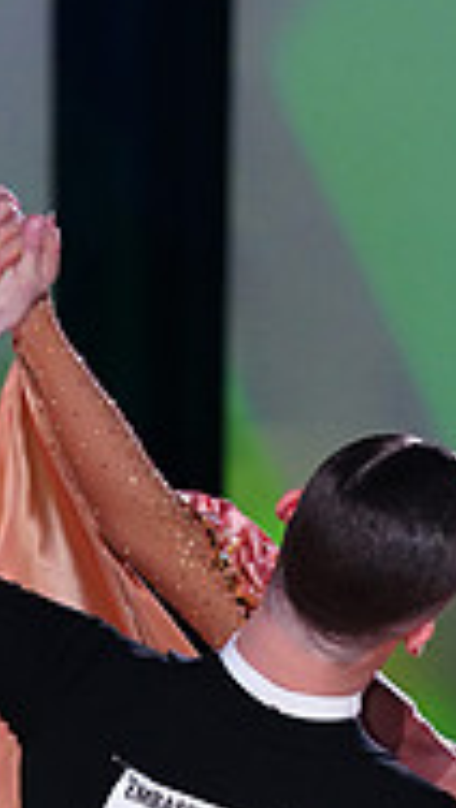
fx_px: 9377
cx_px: 243
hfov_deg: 2.8
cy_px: 1221
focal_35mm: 437
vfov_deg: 4.9
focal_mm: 135
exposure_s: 1/250
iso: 2500
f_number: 4
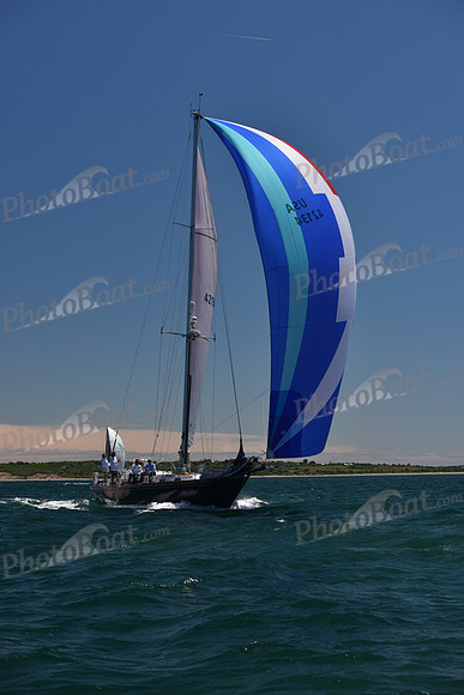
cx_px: 232
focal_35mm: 70
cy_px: 348
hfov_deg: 19.5
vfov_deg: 28.8
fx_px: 1352
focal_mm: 70
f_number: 7.1
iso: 250
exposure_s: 1/800
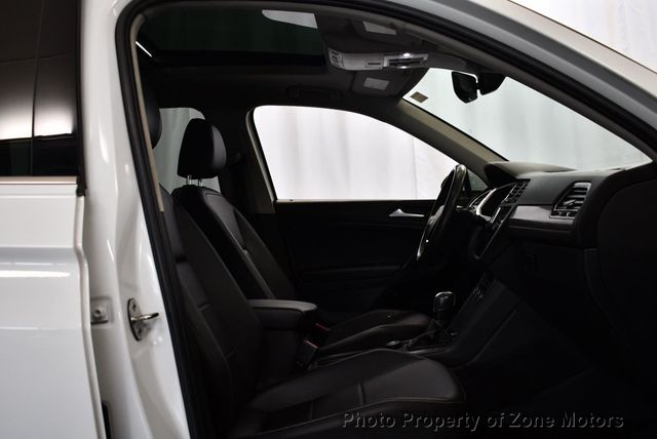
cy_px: 220
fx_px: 658
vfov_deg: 36.9
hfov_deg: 53.1
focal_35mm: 36
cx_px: 328
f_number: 3.5
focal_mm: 18
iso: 560
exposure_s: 1/250
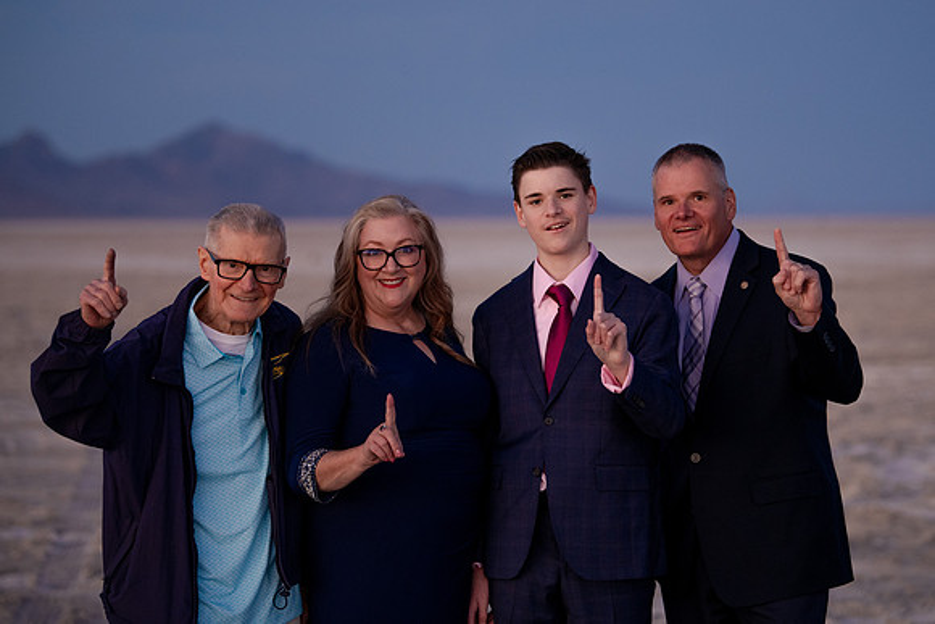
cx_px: 506
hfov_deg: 15.6
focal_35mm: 131
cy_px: 266
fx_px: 3403
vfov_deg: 10.5
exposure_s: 1/80
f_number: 2.8
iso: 1600
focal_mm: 110
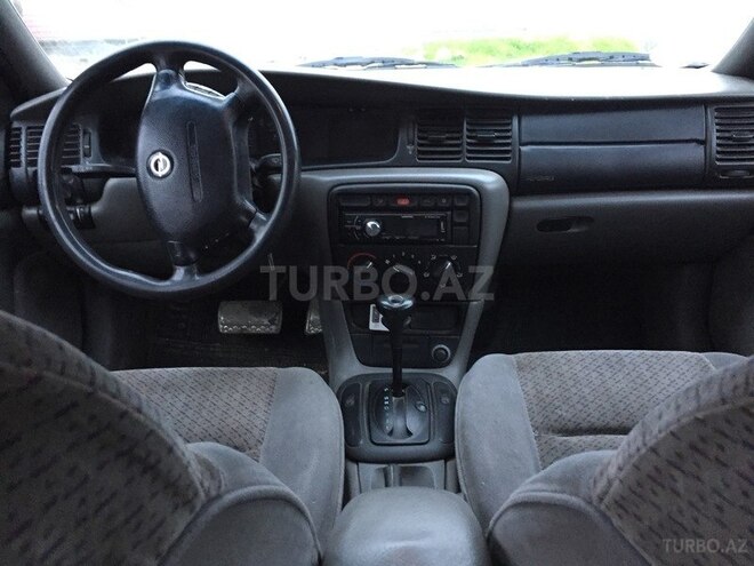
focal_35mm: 29
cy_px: 283
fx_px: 632
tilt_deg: -21.4
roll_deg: +0.5
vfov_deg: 48.2
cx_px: 377
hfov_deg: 61.7
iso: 250
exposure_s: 1/17
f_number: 2.2
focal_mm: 4.15
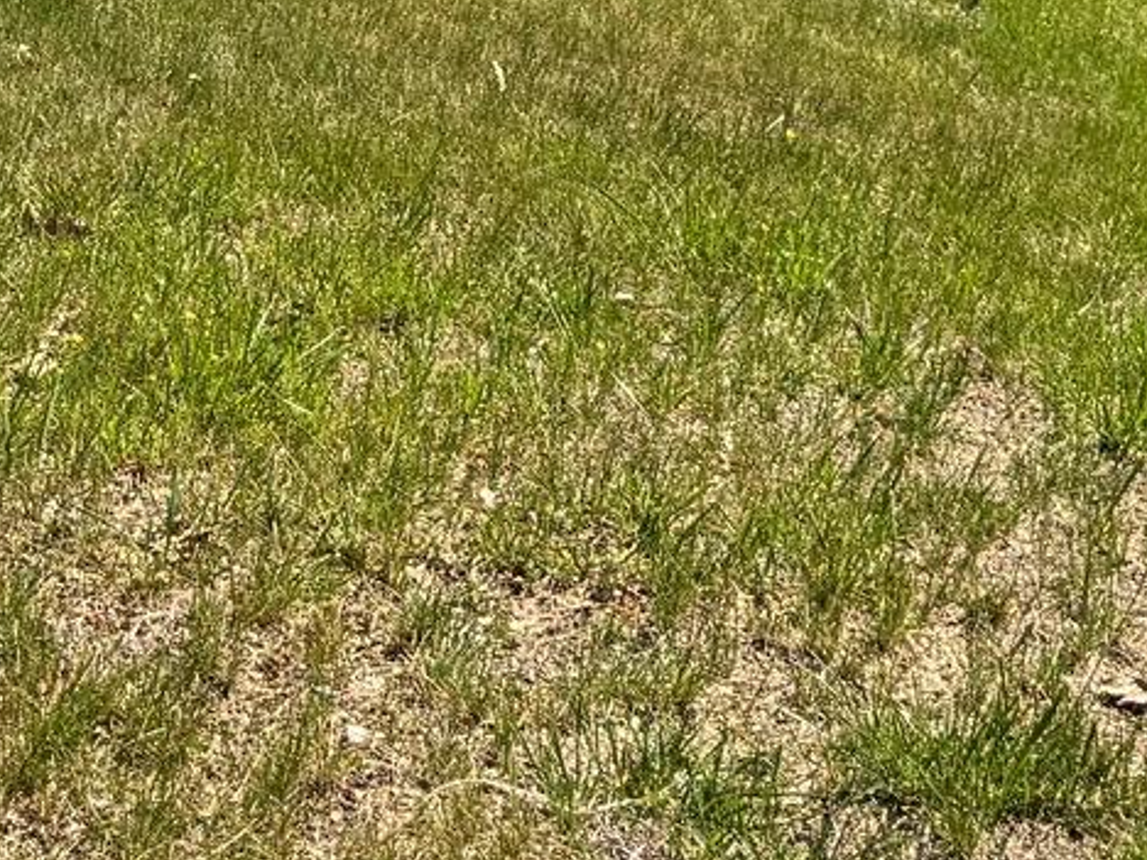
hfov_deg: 18.4
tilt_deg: -3.8
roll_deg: +2.0
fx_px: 3479
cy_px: -801
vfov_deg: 12.6
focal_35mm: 105
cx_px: 78
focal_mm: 6.76
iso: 80
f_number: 1.78
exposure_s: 1/2415
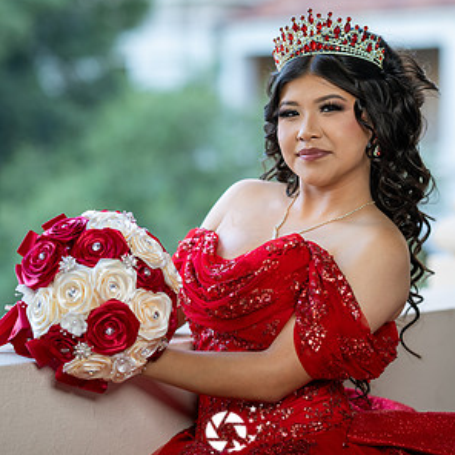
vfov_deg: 15.8
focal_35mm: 110
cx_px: 229
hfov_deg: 15.8
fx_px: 1636
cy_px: 175
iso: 250
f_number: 2
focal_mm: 85
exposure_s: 1/125
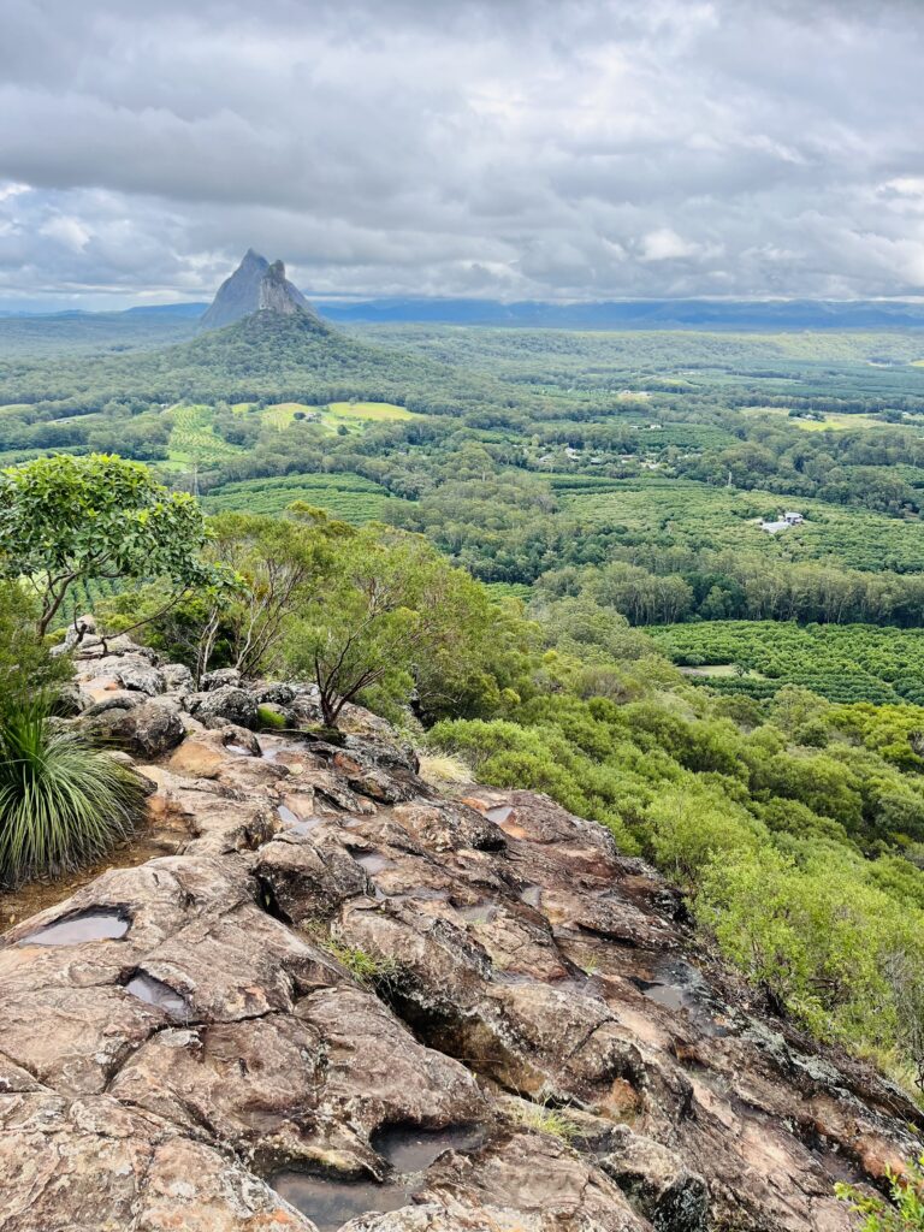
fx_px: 925
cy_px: 616
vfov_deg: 67.3
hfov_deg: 53.1
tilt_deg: -18.5
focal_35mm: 26
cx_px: 462
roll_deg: -1.0
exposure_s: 1/1266
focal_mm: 5.1
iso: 50
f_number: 1.6
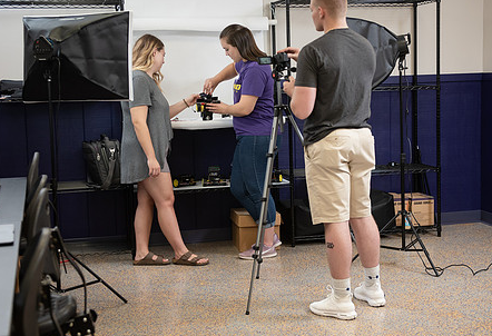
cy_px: 161
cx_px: 273
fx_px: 881
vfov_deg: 21.6
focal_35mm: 64
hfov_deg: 31.2
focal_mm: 48
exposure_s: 1/200
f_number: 3.5
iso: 800
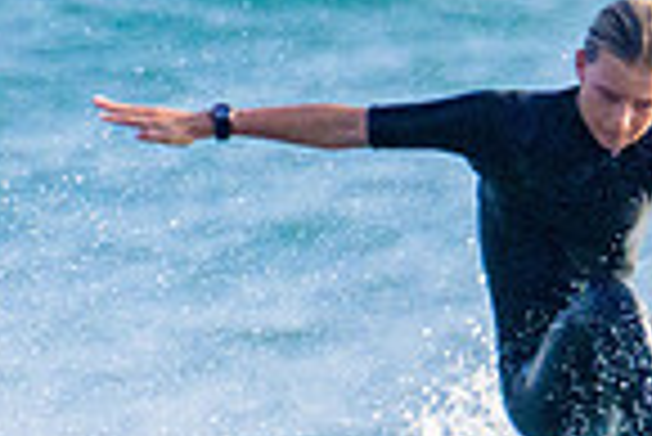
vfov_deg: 0.3
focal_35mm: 4390
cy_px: 529
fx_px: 79586
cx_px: 463
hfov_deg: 0.5
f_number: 13
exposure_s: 1/2000
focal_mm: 800
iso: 2200
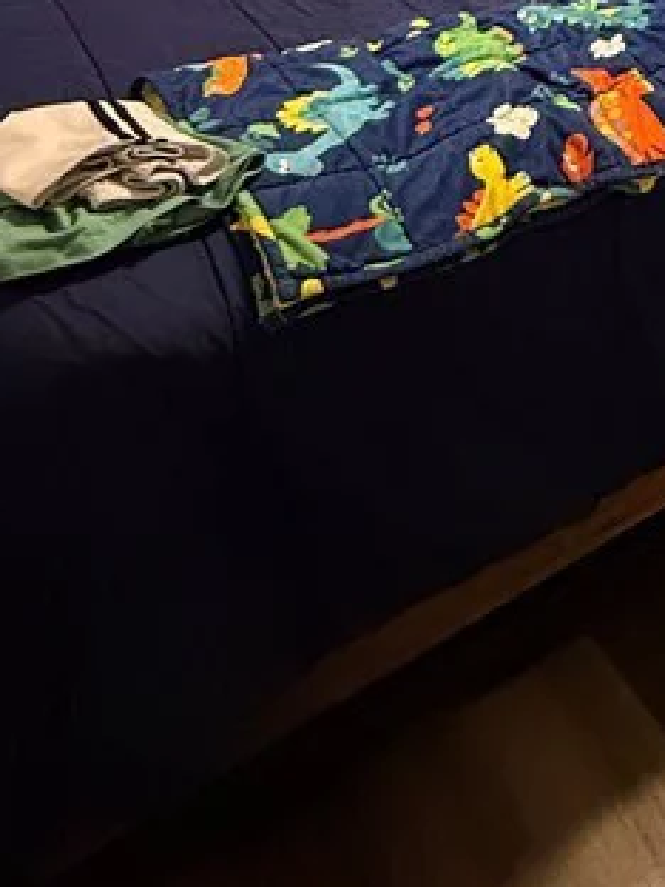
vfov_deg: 33.2
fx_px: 1178
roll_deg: -0.9
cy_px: -193
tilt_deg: -10.8
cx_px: 682
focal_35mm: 46
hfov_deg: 29.2
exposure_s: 1/60
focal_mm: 2.22
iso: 640
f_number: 2.2
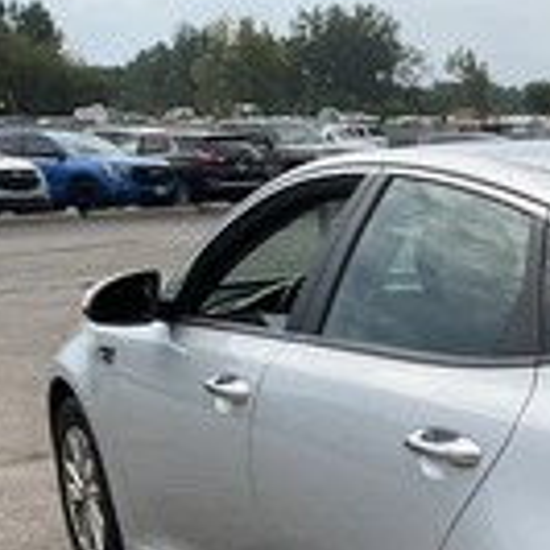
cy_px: 587
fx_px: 1384
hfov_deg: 19.8
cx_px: 794
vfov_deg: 21.4
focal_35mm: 77
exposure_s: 1/2141
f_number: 1.8
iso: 25
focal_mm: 3
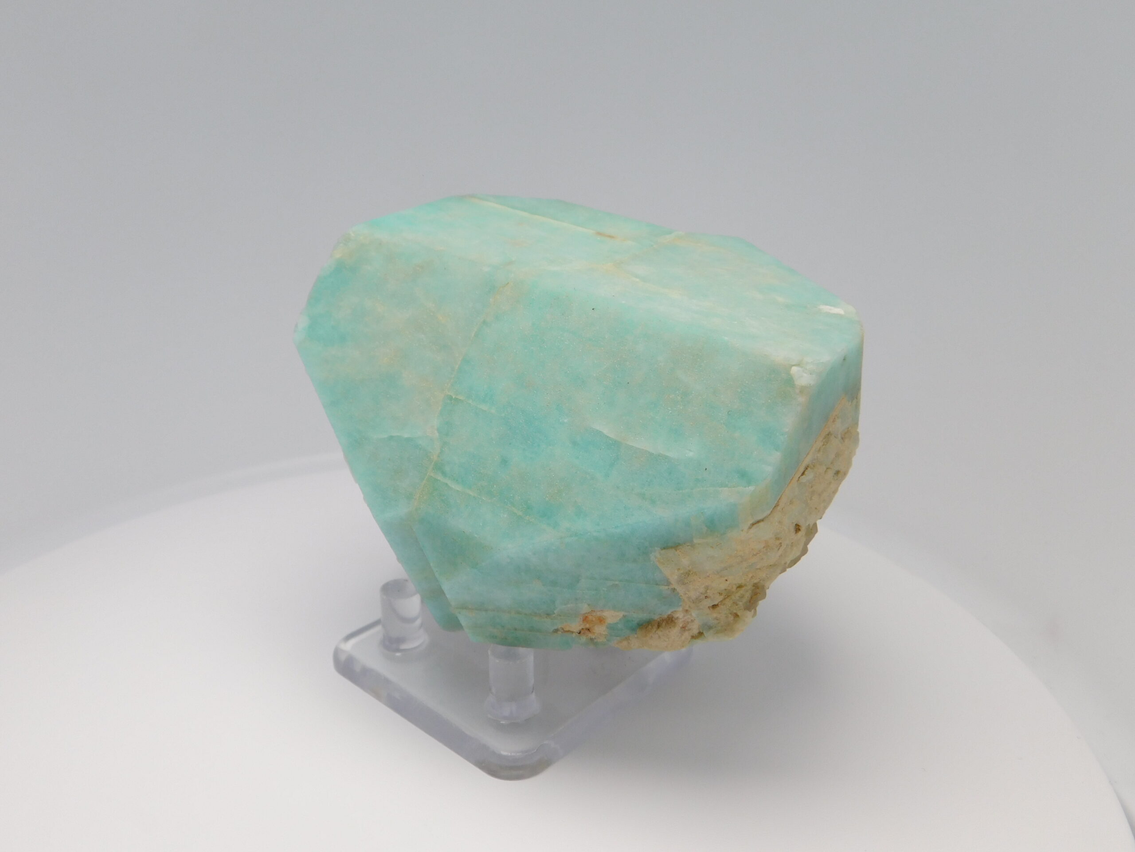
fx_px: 984
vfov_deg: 46.8
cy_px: 426
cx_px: 568
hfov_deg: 60.0
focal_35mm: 30
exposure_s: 1/400
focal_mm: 5.3
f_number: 3.2
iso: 125
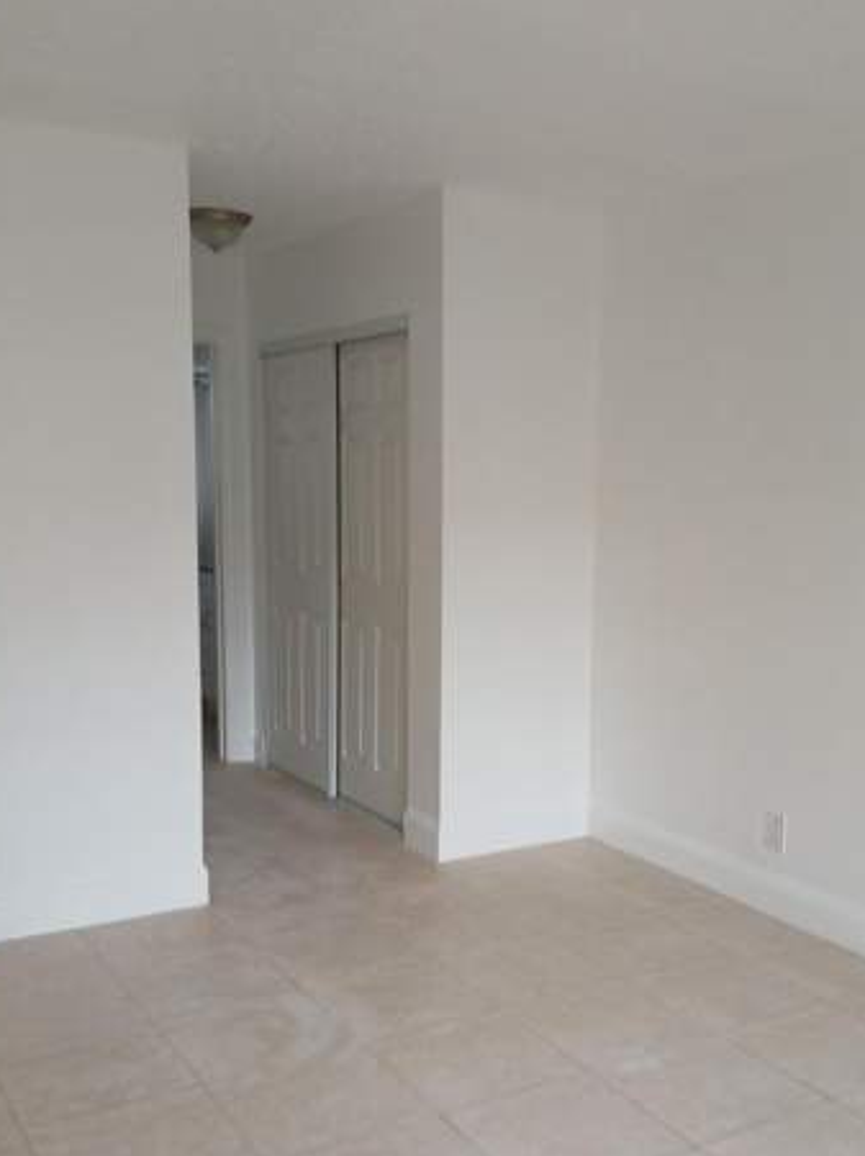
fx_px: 1234
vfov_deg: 50.0
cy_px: 647
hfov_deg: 38.4
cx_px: 542
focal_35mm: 37
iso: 160
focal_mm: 3.98
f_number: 1.8
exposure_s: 1/60
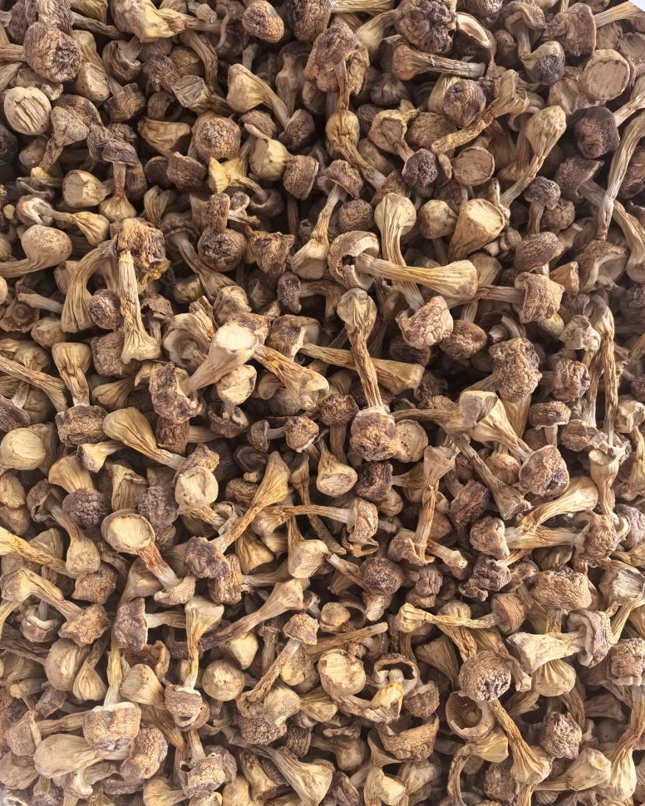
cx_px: 328
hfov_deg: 50.0
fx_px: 692
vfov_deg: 60.3
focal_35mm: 29
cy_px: 439
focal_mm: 8.5
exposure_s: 1/50
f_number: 2
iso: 400
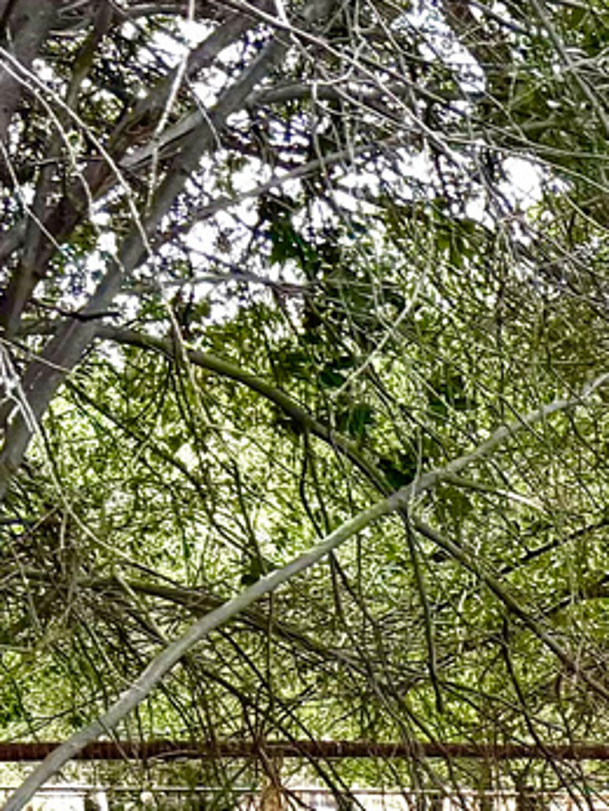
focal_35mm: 142
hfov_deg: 8.8
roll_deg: -1.6
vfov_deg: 13.4
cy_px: 1078
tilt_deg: -4.3
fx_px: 3327
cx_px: 1747
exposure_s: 1/1464
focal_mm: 6.76
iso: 80
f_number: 1.78
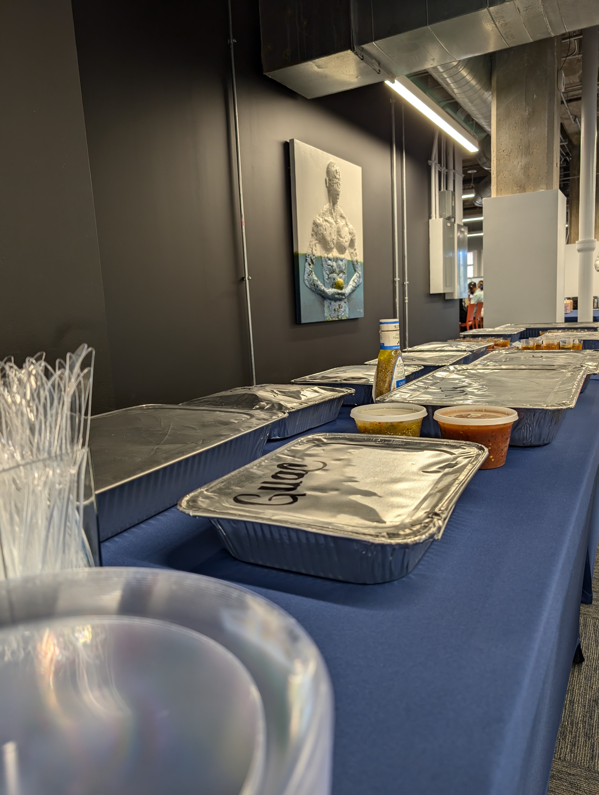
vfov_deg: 71.5
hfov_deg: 56.9
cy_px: 398
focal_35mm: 24
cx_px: 300
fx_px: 552
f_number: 1.68
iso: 23
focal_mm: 6.9
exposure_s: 1/50.1
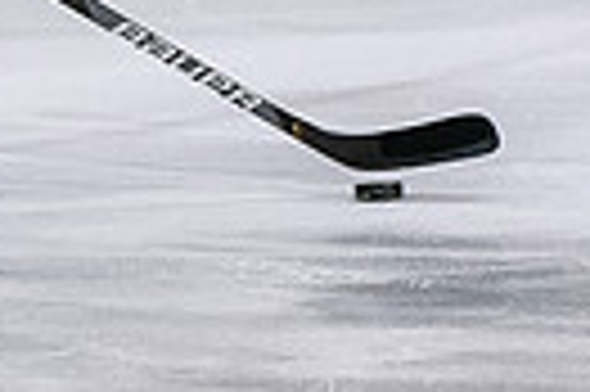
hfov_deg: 1.6
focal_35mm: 1265
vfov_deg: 1.1
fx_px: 20706
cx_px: -63
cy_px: -278
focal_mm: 135
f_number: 3.5
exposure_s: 1/800
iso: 2000
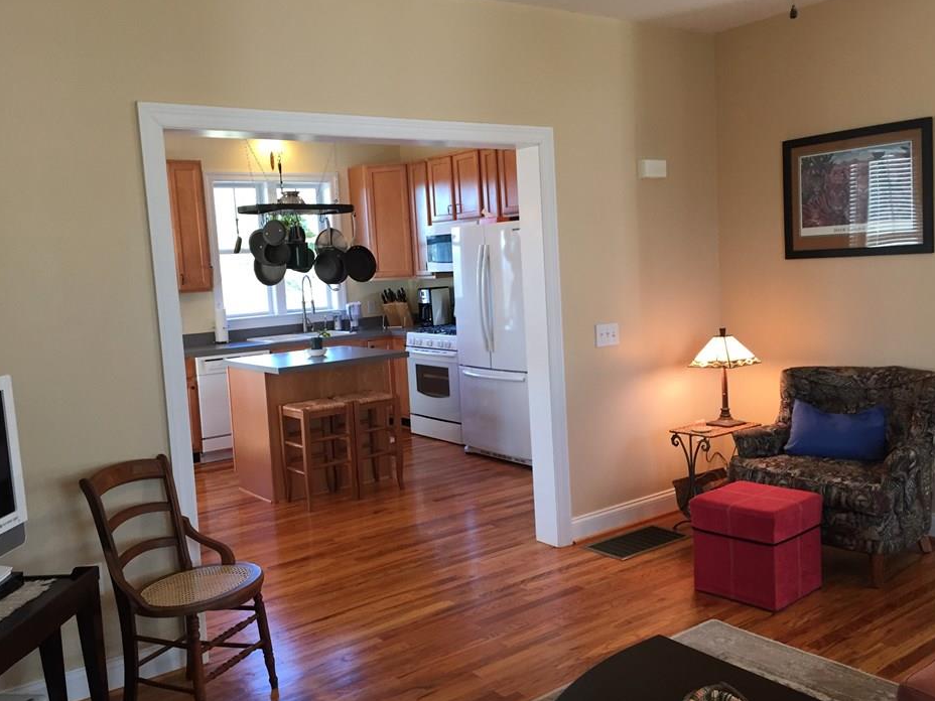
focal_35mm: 32
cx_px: 464
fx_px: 864
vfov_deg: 44.2
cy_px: 349
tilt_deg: -5.9
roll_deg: +2.5
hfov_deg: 56.8
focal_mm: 4.15
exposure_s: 1/30
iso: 50
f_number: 2.2
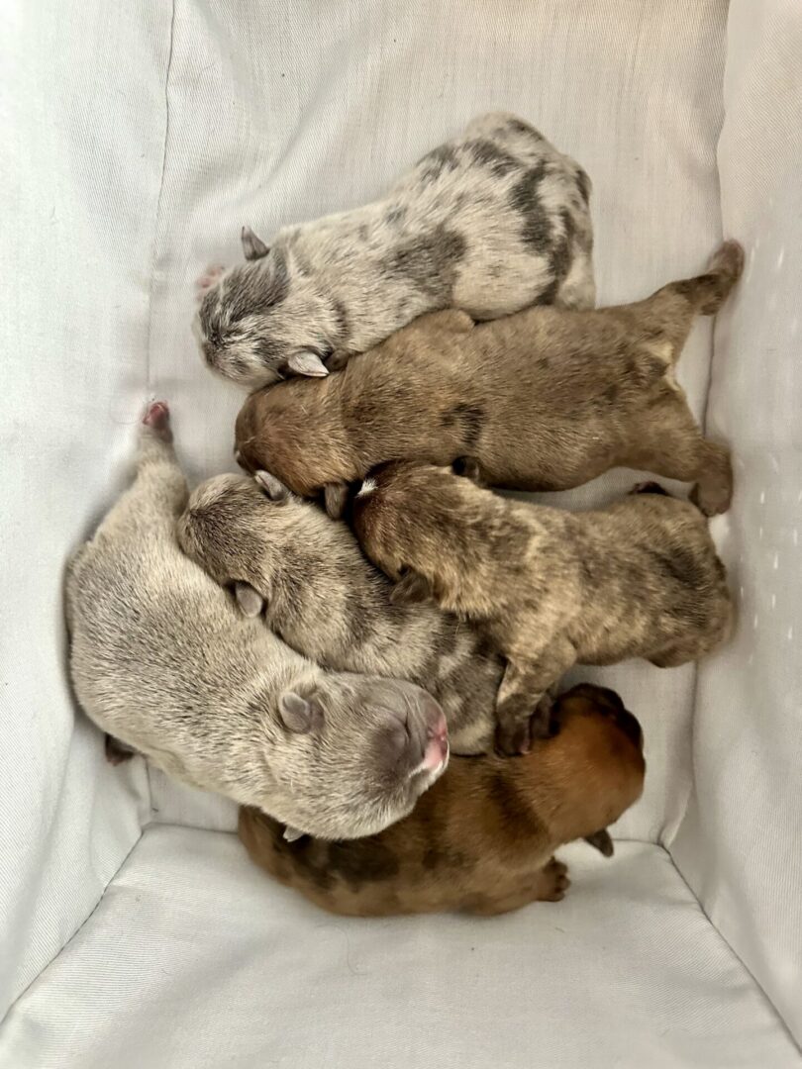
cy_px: 534
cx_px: 401
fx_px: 741
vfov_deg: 71.6
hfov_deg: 56.8
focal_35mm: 24
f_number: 1.78
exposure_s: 1/40
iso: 640
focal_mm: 6.86
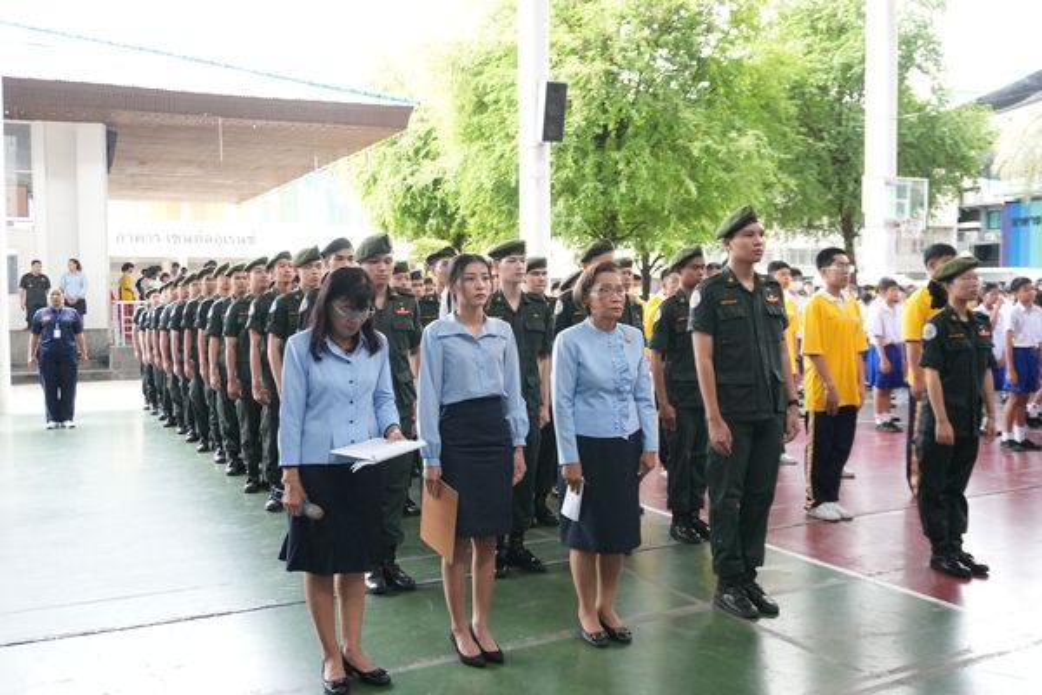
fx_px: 955
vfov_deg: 40.0
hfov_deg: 57.2
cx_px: 521
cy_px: 348
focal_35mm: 33
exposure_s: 1/250
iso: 2500
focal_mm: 22
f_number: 4
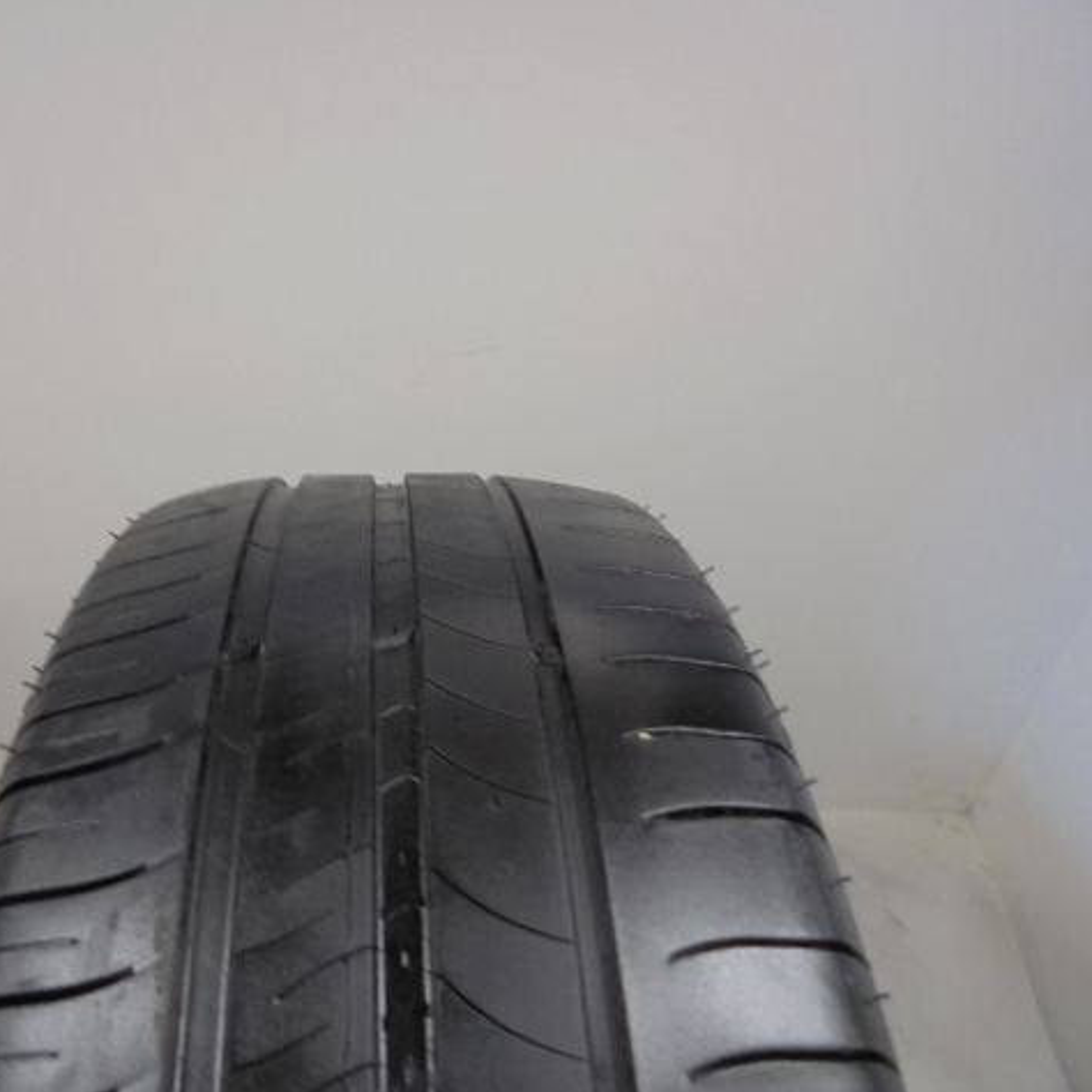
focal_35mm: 31
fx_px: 1106
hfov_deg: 51.8
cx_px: 394
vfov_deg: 52.5
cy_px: 544
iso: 100
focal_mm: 4.6
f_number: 3.5
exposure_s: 1/30
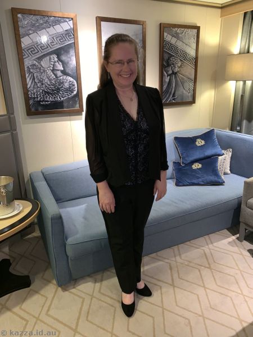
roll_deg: +1.3
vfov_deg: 67.3
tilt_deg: -17.8
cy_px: 168
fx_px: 253
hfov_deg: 53.1
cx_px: 126
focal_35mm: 26
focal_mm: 4.25
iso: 64
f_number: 1.8
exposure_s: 1/15
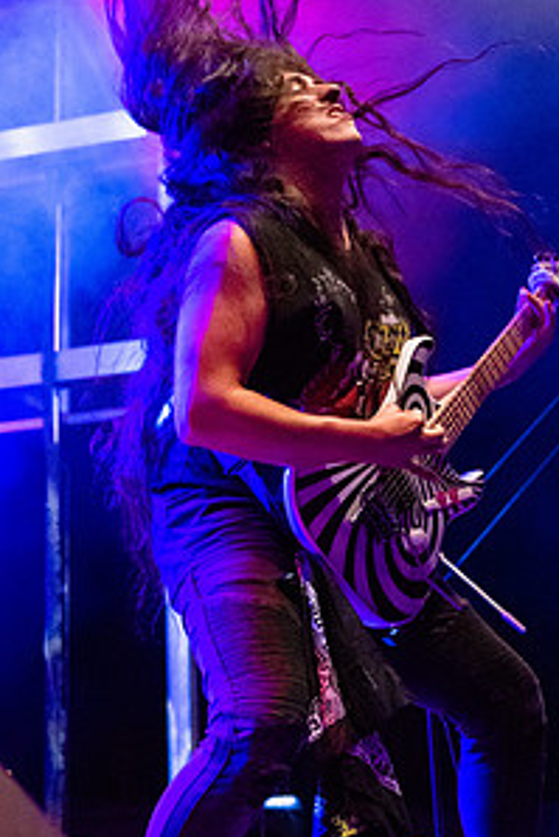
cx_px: 399
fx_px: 1582
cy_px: 463
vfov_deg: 29.6
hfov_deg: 19.9
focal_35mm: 68
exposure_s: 1/500
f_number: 2.8
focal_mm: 30.5
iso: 4000
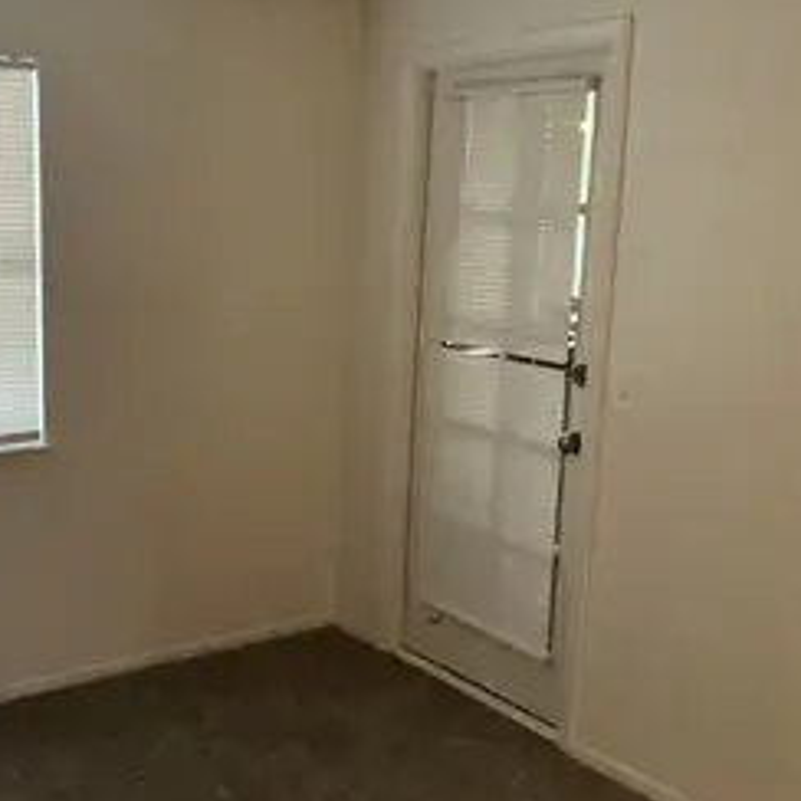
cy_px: 384
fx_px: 1100
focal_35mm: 42
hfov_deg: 38.6
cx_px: 171
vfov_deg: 40.0
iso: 200
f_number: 1.8
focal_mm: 3
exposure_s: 1/60
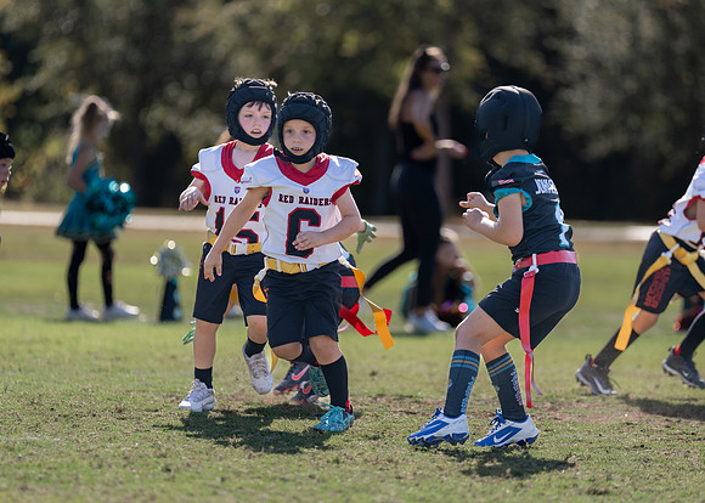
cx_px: 376
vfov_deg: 5.2
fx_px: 5504
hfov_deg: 7.3
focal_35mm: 275
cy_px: 255
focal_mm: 200
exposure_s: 1/1000
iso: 100
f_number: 2.8
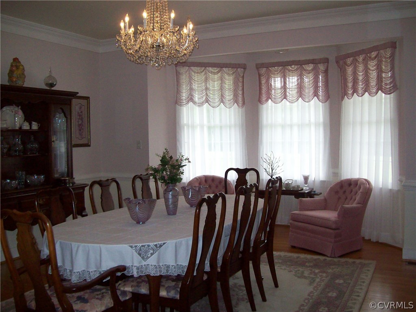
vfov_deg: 39.7
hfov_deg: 51.4
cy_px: 156
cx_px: 208
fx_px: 433
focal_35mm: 36
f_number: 2.7
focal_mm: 6
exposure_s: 1/99.8
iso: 200
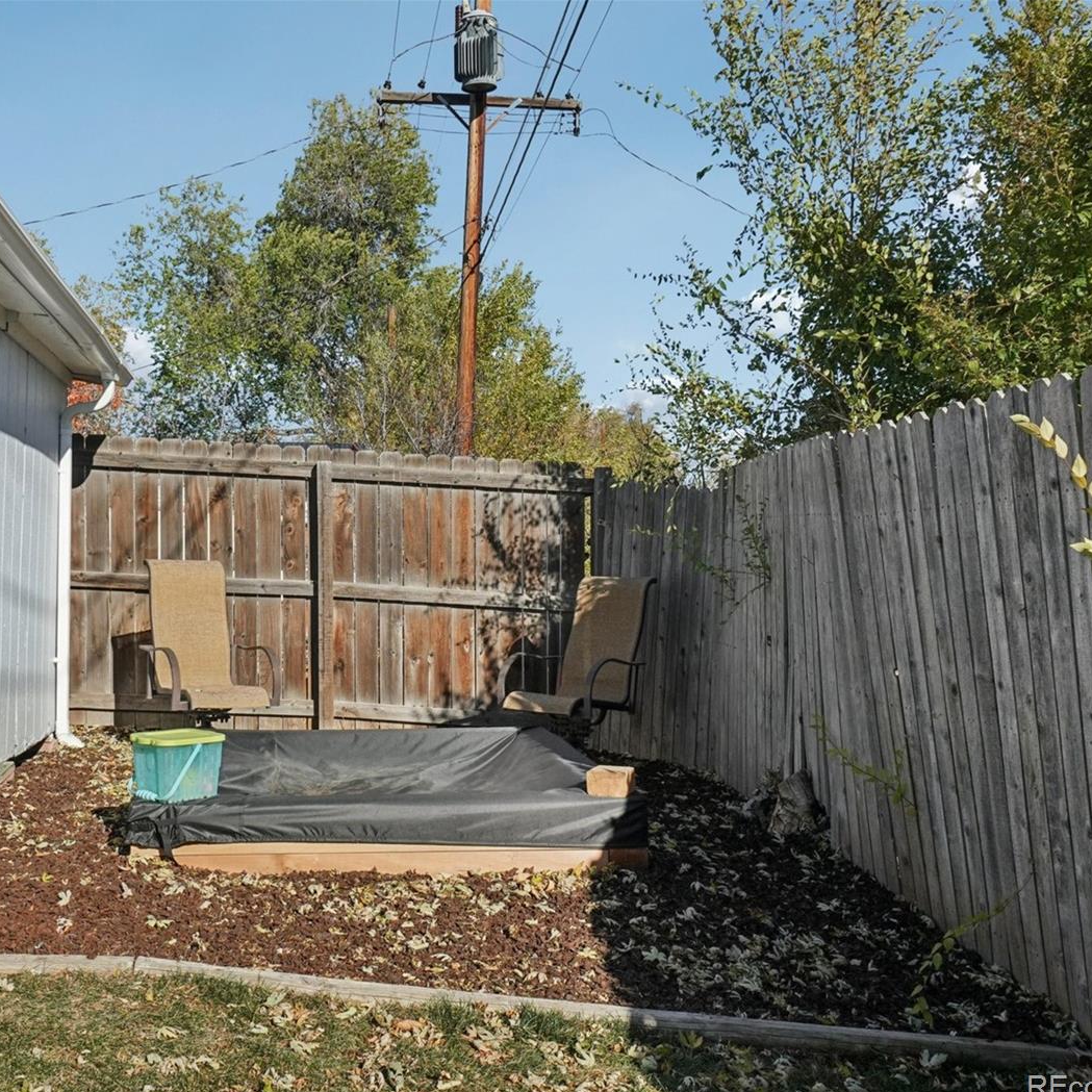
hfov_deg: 46.5
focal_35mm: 35
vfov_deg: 47.2
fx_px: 1249
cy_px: 554
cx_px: 363
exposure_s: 1/1000
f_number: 8
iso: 400
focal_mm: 18
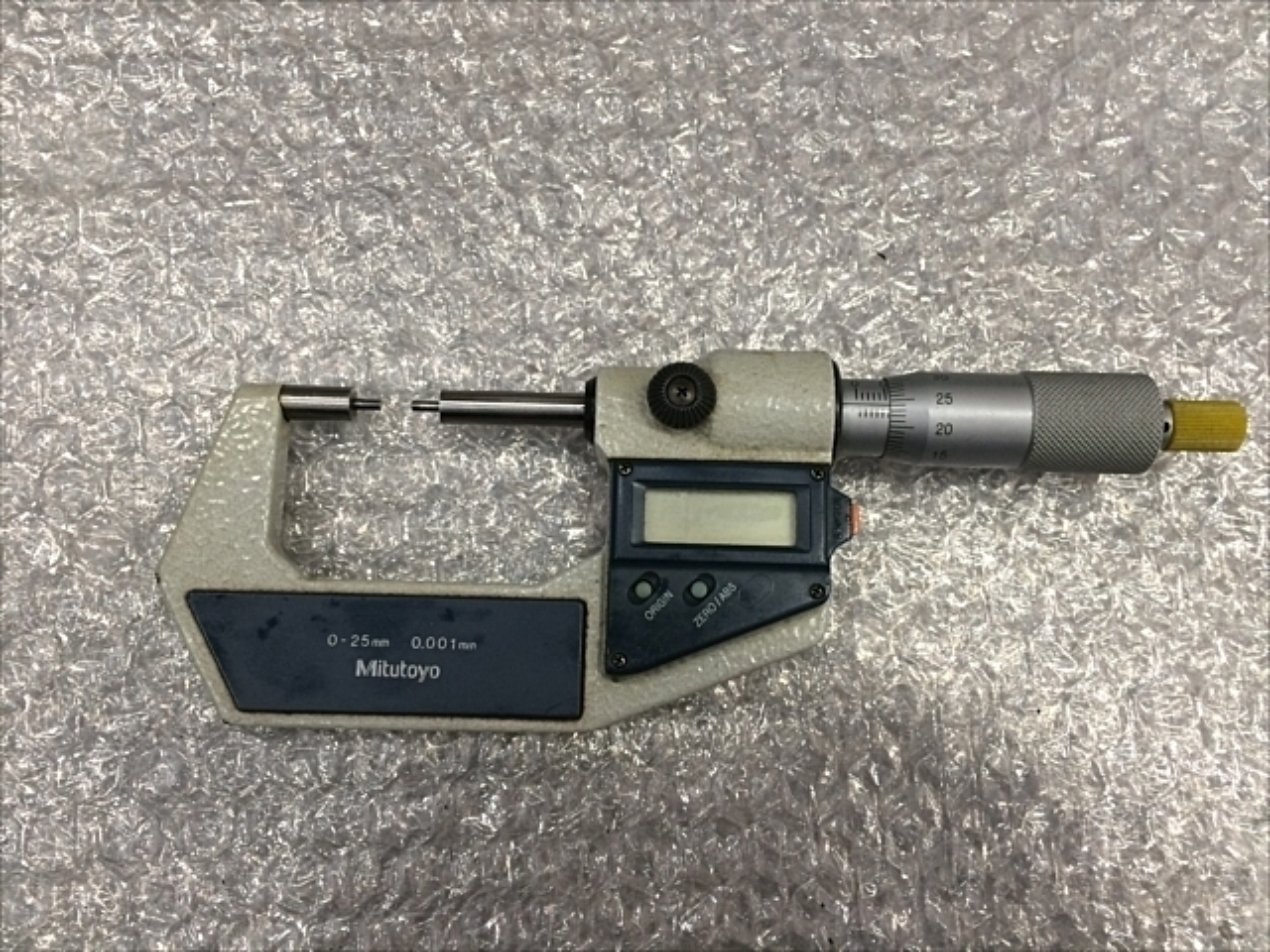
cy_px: 476
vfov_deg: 48.2
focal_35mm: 29
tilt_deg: -77.7
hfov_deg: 61.7
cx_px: 635
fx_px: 1064
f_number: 2.2
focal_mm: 4.15
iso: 100
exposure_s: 1/30
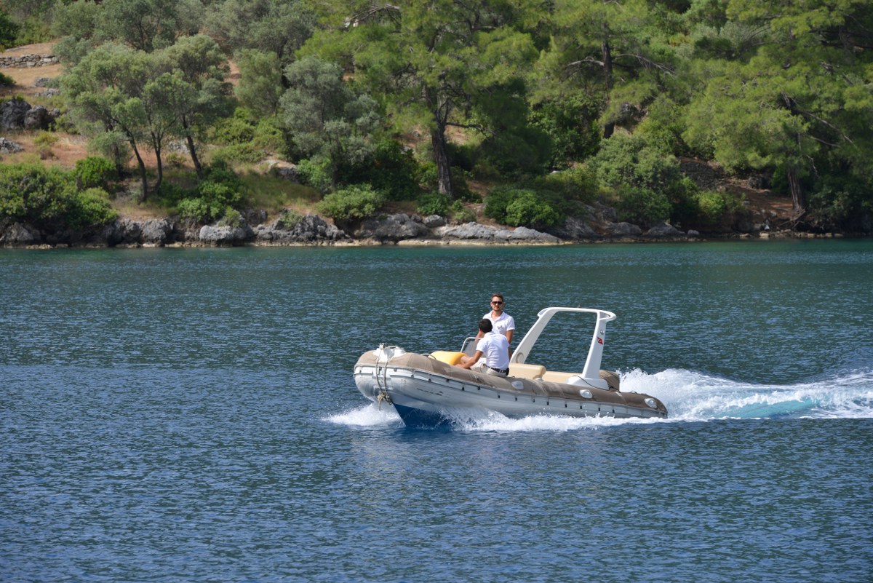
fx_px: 4851
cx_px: 436
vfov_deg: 6.9
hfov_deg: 10.3
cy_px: 292
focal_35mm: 200
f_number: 10
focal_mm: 200
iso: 100
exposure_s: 1/250
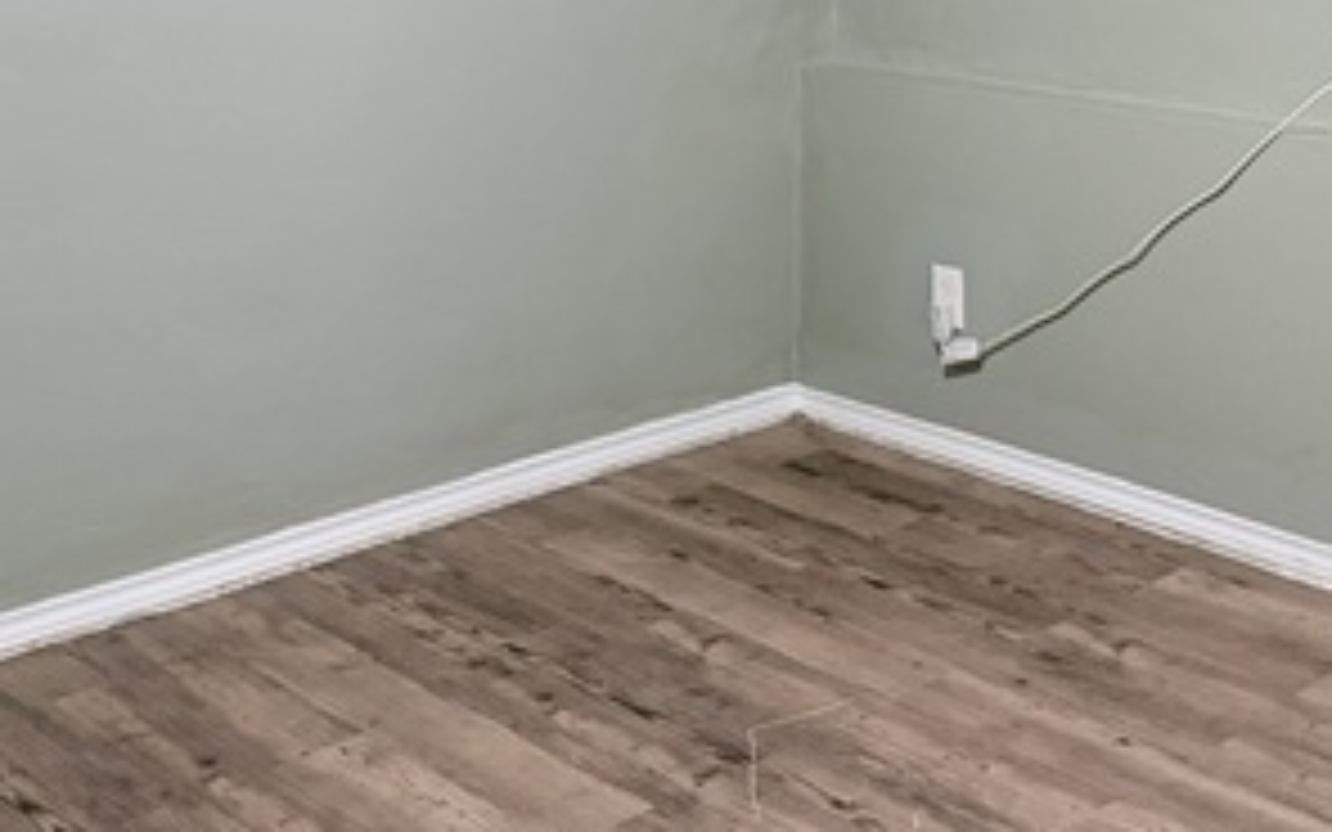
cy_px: 67
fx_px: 1997
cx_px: 891
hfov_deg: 36.5
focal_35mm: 55
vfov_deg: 22.9
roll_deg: -1.4
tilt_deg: -6.0
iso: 640
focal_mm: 6.76
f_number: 1.78
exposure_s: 1/60
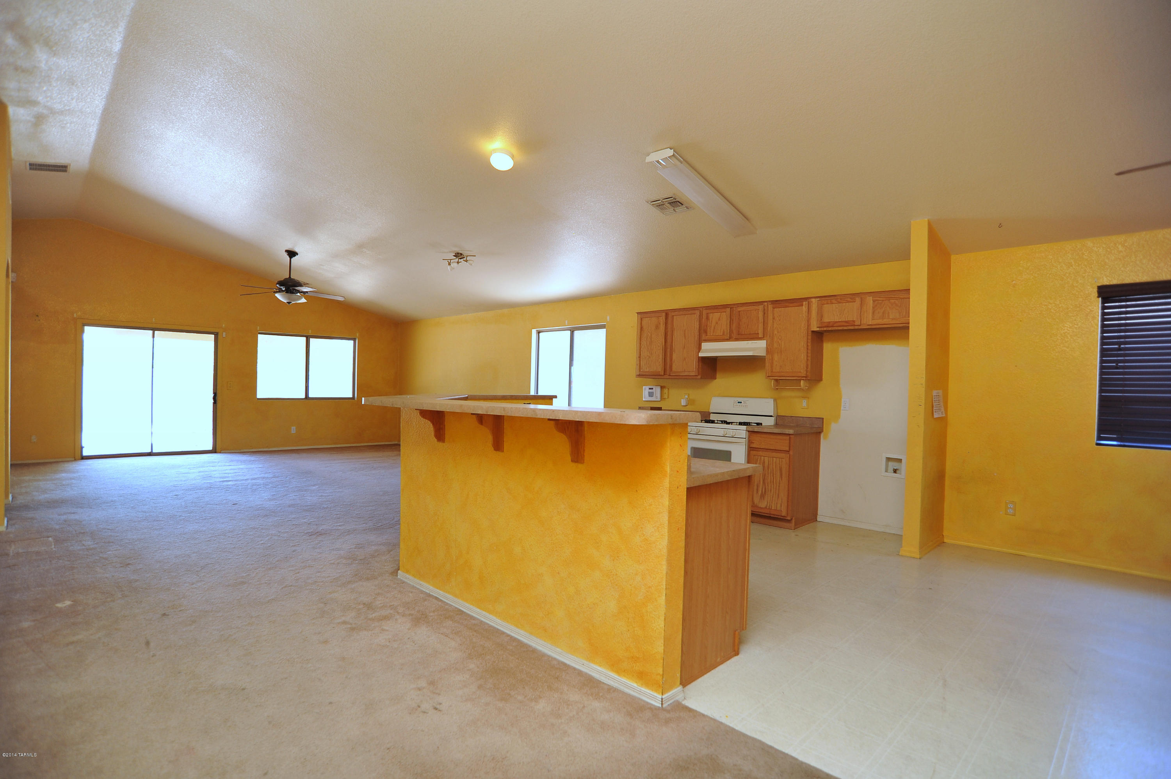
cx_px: 586
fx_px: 585
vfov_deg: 67.3
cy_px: 390
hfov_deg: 90.0
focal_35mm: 18
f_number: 5
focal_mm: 18
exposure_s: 1/100
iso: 800
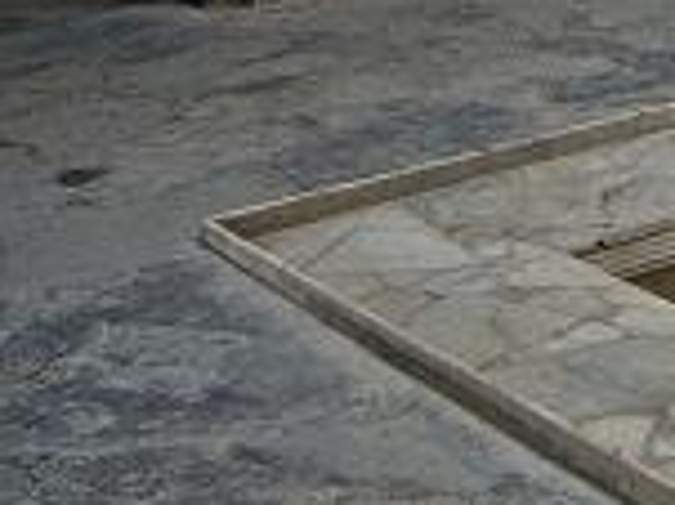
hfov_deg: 18.4
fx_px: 1793
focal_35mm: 92
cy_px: -208
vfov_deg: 15.1
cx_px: 1068
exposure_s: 1/125
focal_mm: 12
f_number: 4
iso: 400
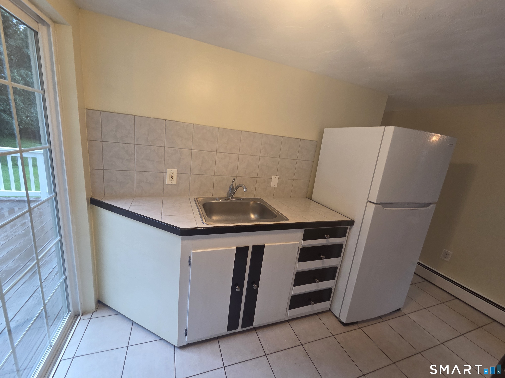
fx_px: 190
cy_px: 189
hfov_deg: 106.2
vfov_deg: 89.9
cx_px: 252
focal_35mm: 13
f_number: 2.2
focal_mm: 2.2
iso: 200
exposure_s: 1/60
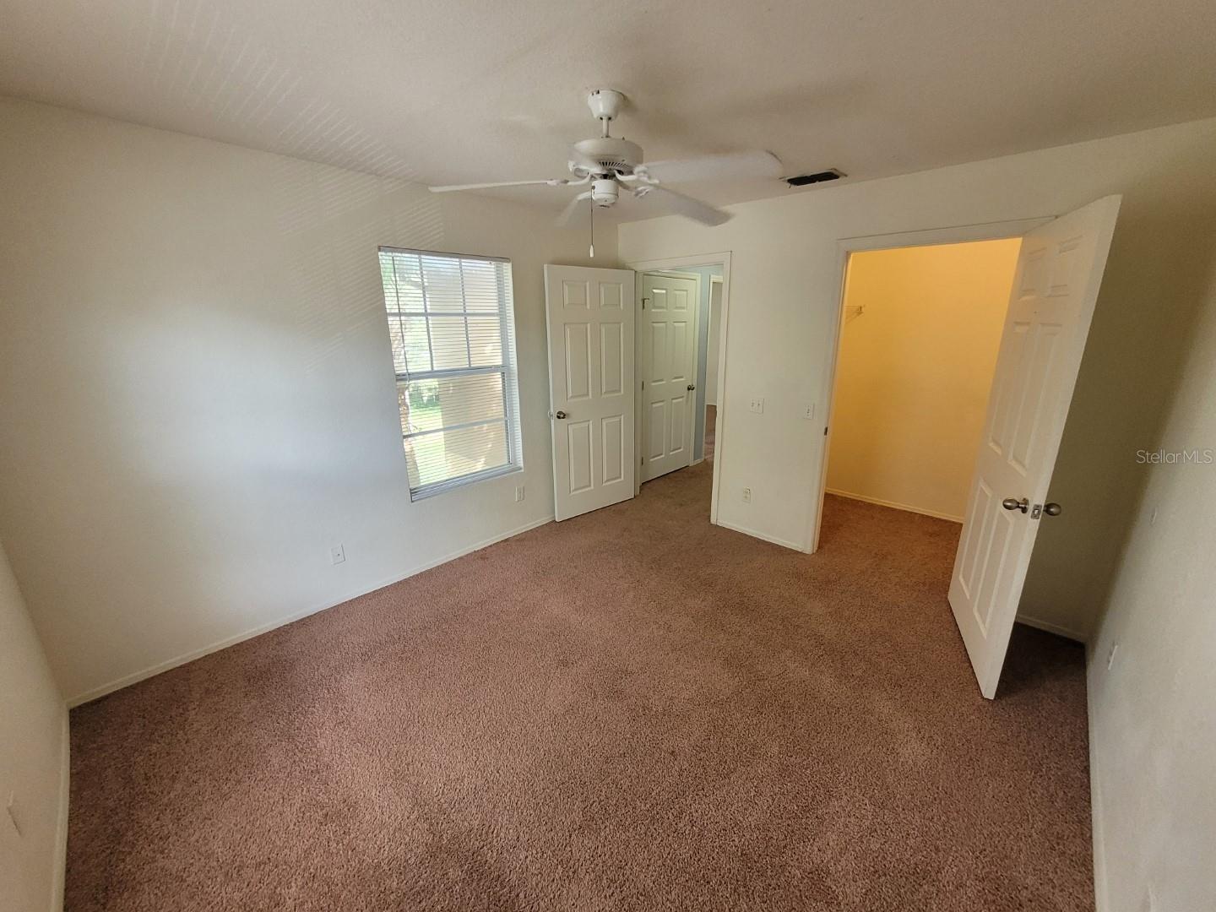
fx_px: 457
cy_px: 456
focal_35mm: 13
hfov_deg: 106.2
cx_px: 608
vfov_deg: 89.9
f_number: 2.2
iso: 250
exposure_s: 1/60
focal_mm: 1.74
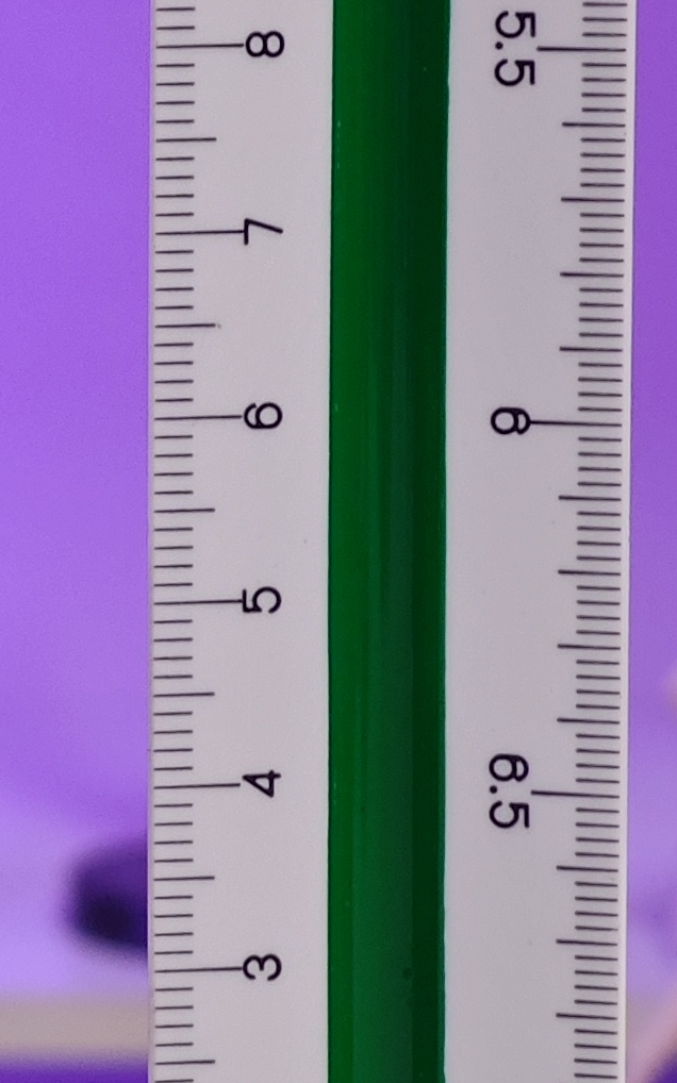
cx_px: -531
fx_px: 8032
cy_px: 352
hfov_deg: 4.8
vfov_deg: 7.7
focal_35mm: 272
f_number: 2.4
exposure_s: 1/21
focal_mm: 7.48
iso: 400
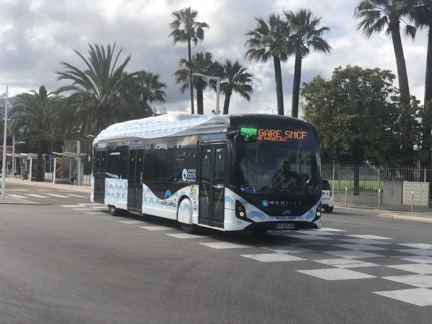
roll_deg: -2.4
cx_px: 216
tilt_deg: +0.1
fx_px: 649
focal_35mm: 52
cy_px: 162
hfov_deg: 36.8
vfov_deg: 28.0
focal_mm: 6
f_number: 2.4
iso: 16
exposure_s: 1/1116
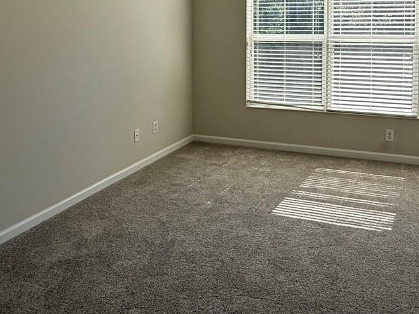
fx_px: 411
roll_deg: -0.6
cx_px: 270
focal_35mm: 34
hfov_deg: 53.2
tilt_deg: -1.8
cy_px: 43
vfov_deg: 39.3
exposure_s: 1/585
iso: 50
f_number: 2.2
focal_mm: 2.22
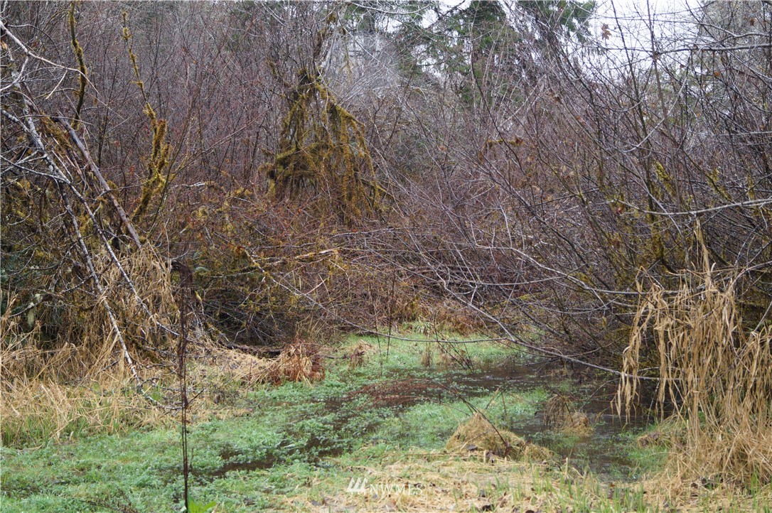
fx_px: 900
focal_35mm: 42
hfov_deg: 46.4
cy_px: 256
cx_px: 386
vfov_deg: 31.8
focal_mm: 28
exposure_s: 1/160
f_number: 4.5
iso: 320
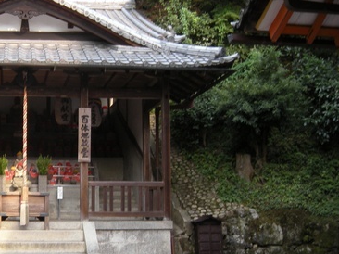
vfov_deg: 21.9
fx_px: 656
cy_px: 128
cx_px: 31
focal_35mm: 67
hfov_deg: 27.9
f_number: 3.8
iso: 64
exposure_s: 1/61.7
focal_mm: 5.9
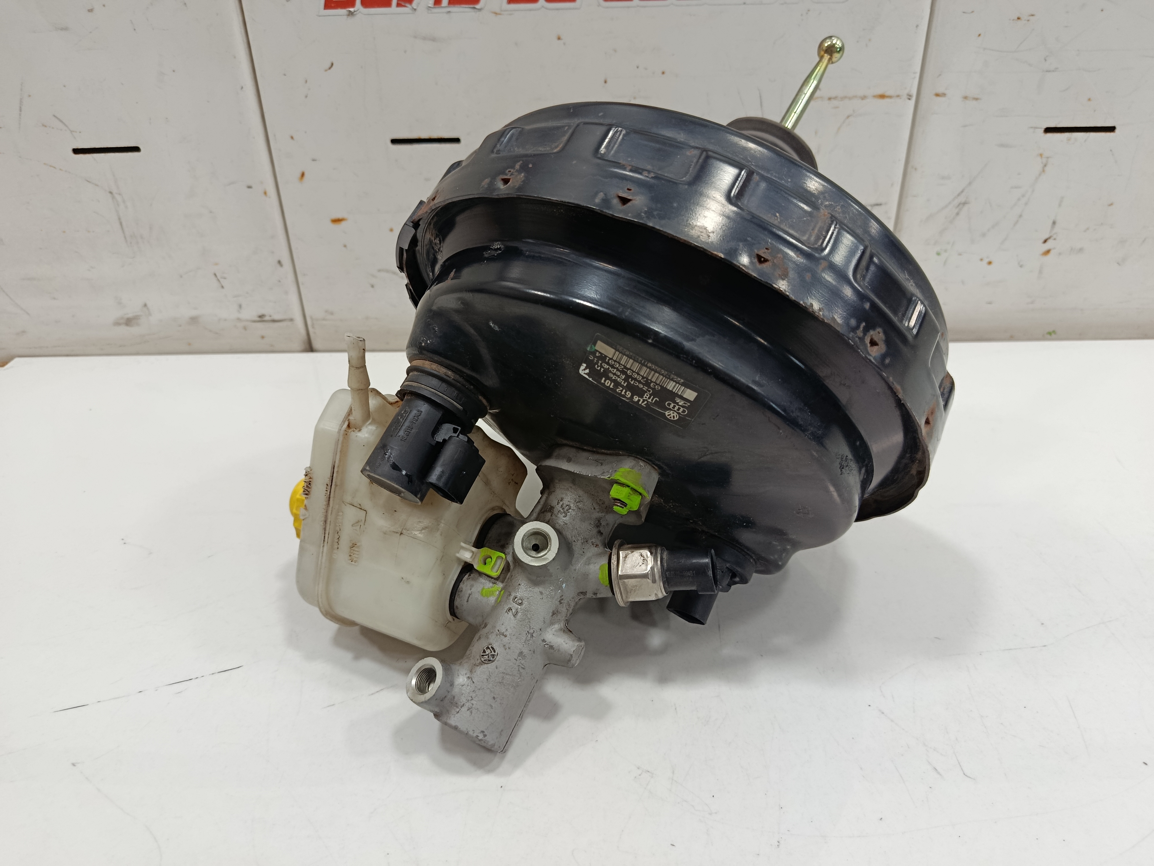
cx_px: 577
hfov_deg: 71.6
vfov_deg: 56.8
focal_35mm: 24
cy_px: 433
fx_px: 800
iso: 626
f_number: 1.7
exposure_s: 1/50
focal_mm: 5.24
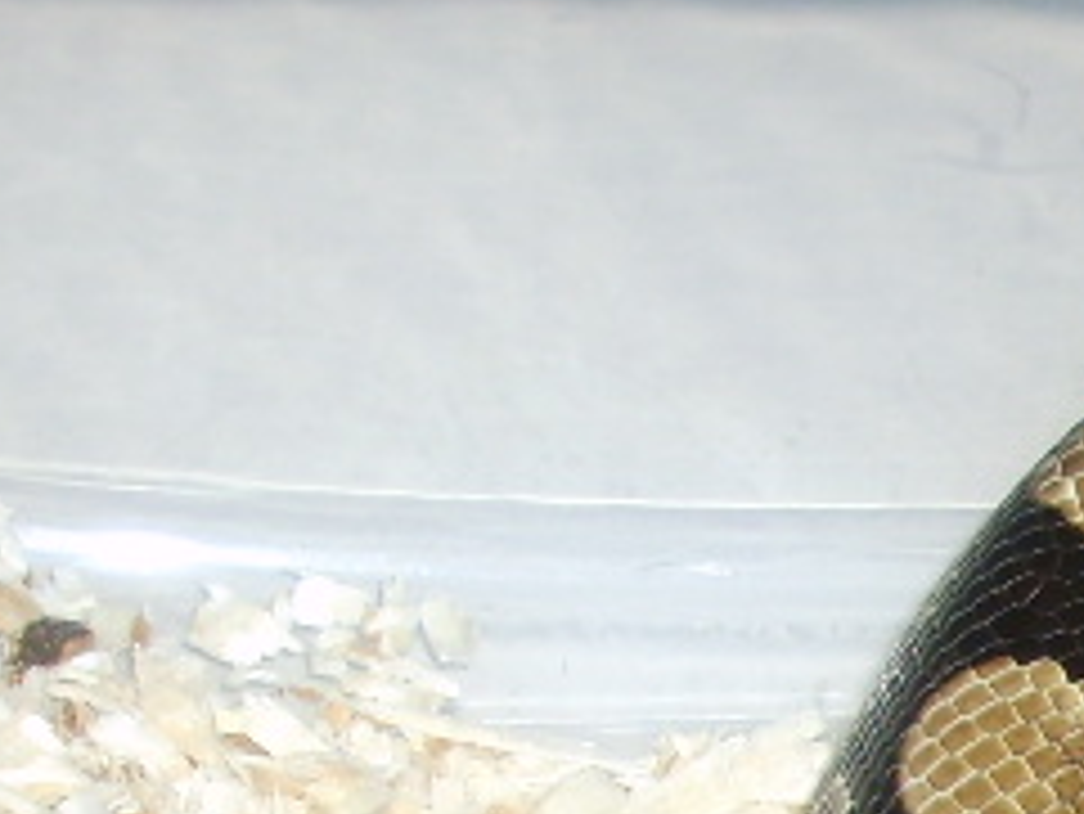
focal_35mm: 221
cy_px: 1403
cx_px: 2087
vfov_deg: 6.6
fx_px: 6924
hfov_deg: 8.5
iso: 100
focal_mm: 8.7
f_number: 3.3
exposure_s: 1/45
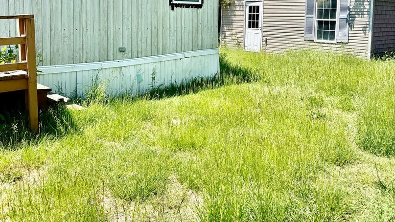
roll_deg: -1.5
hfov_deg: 56.6
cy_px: 37
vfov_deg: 32.6
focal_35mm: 35
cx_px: 197
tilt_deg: -3.1
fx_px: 367
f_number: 1.78
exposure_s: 1/3425
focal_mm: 6.76
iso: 80
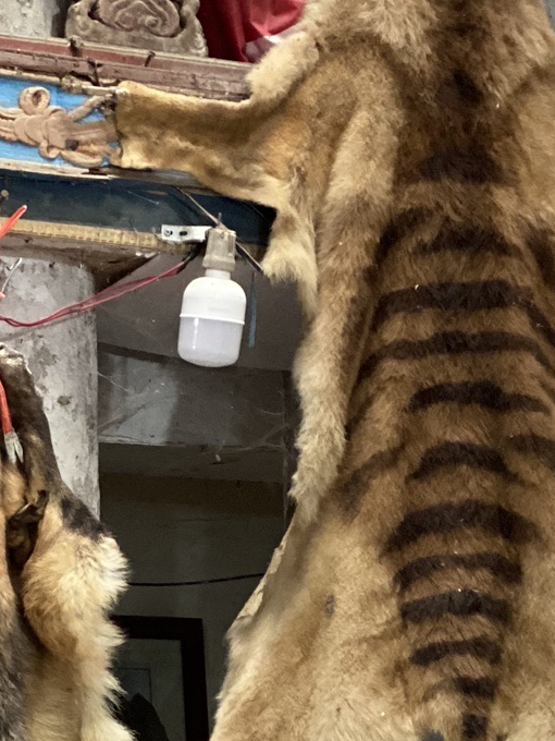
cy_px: 705
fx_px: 3271
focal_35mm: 153
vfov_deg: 12.8
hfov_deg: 9.7
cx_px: 64
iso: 500
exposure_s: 1/24
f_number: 2
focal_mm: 6
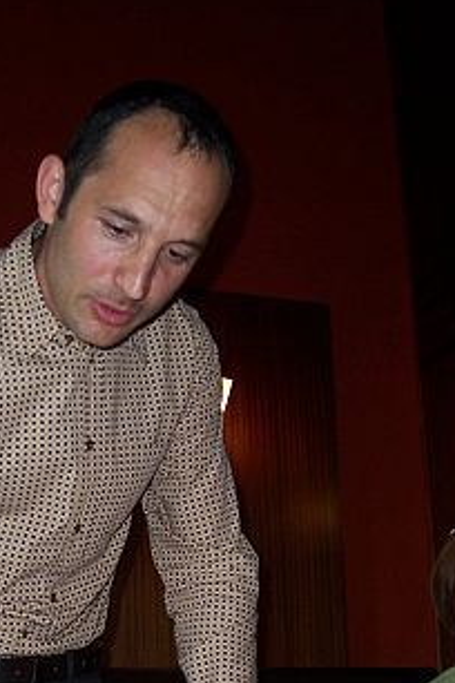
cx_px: 118
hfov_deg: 25.7
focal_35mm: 52
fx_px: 986
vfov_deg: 37.5
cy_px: 491
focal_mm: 5.6
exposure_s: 1/60
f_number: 2.7
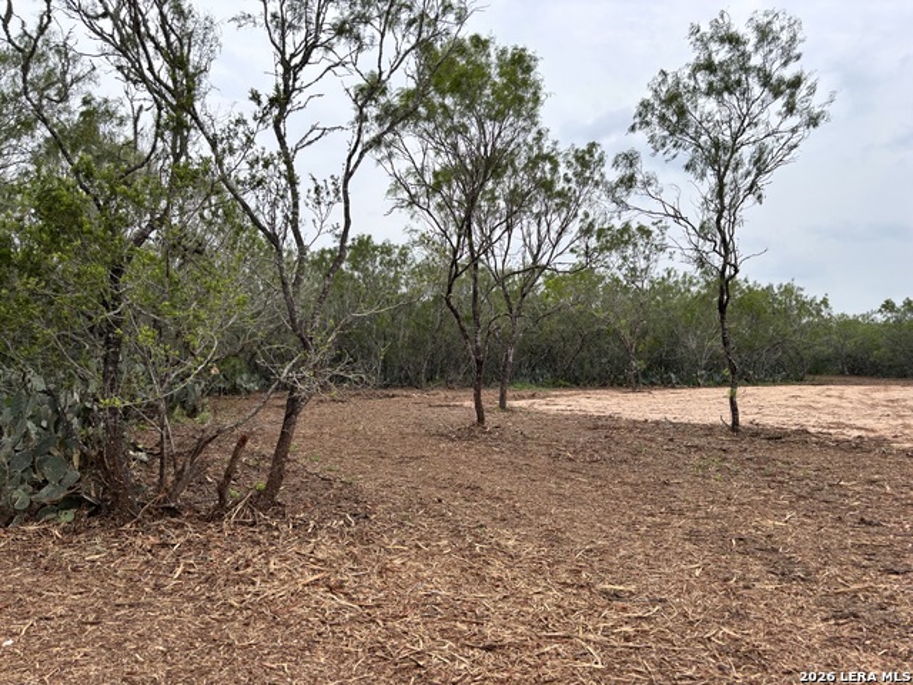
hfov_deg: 67.3
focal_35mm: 26
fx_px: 686
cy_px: 342
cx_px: 456
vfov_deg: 53.1
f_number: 1.6
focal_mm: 5.96
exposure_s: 1/2710
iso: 50
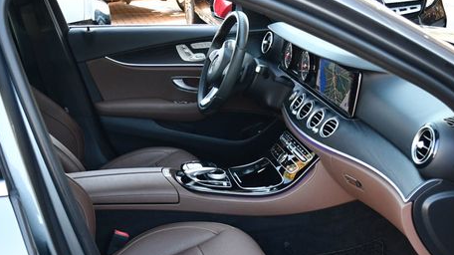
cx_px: 228
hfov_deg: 39.2
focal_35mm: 53
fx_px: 638
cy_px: 208
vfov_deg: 22.3
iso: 800
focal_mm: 18
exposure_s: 1/250
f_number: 3.5
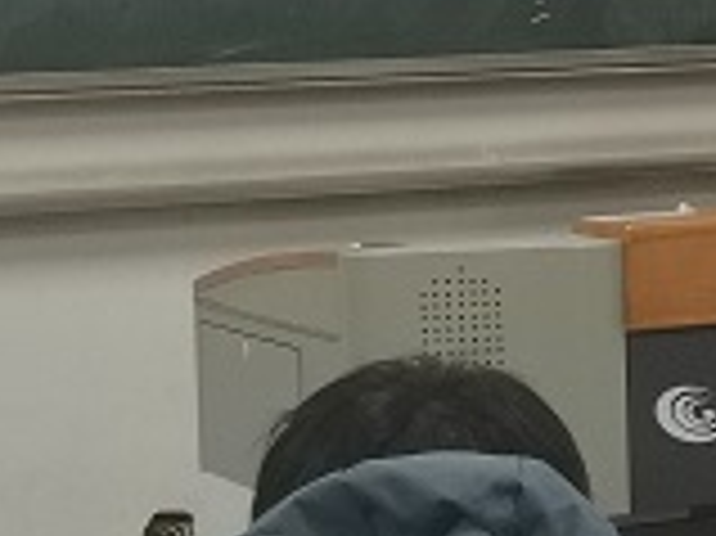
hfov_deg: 10.3
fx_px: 3534
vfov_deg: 8.7
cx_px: 1621
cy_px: 117
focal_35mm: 171
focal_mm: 4.75
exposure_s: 1/50
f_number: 1.8
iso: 200
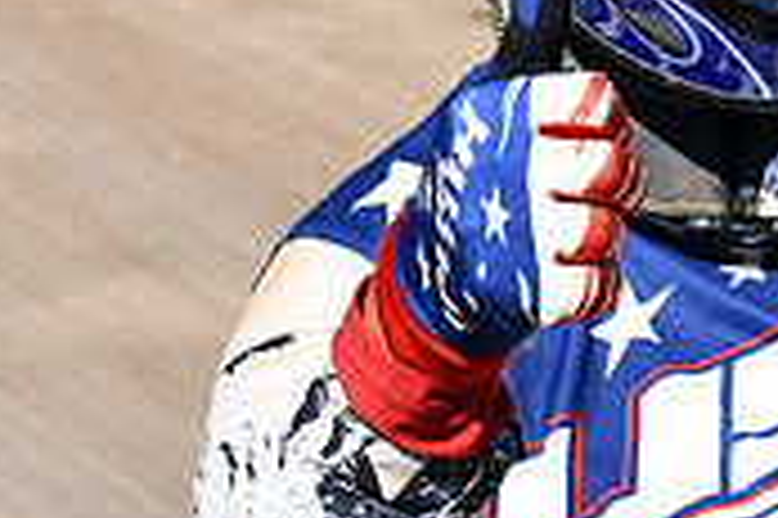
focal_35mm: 376
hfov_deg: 5.5
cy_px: -56
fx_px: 8118
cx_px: 836
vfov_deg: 3.6
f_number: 8
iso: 110
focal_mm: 75
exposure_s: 1/250
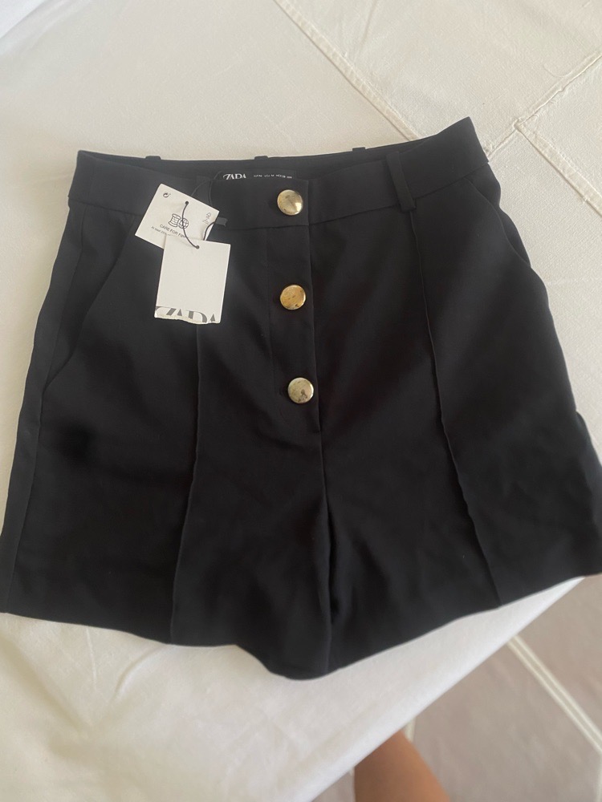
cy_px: 401
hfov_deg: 53.1
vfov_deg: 67.3
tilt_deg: -86.7
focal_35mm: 26
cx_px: 301
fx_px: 603
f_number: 1.8
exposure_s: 1/95
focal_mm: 4.25
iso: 125
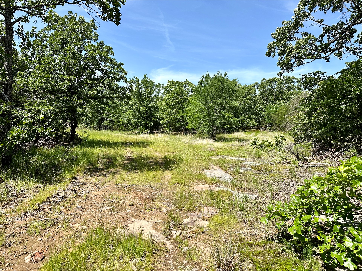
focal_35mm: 24
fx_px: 251
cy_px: 136
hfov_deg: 71.6
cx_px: 181
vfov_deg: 56.8
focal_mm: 6.86
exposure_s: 1/3356
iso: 80
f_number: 1.78
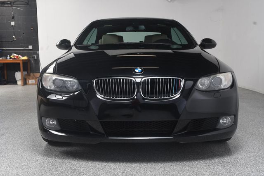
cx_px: 132
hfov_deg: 43.6
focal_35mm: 45
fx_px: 330
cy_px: 88
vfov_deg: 29.8
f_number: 9
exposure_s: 1/160
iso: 100
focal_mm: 30
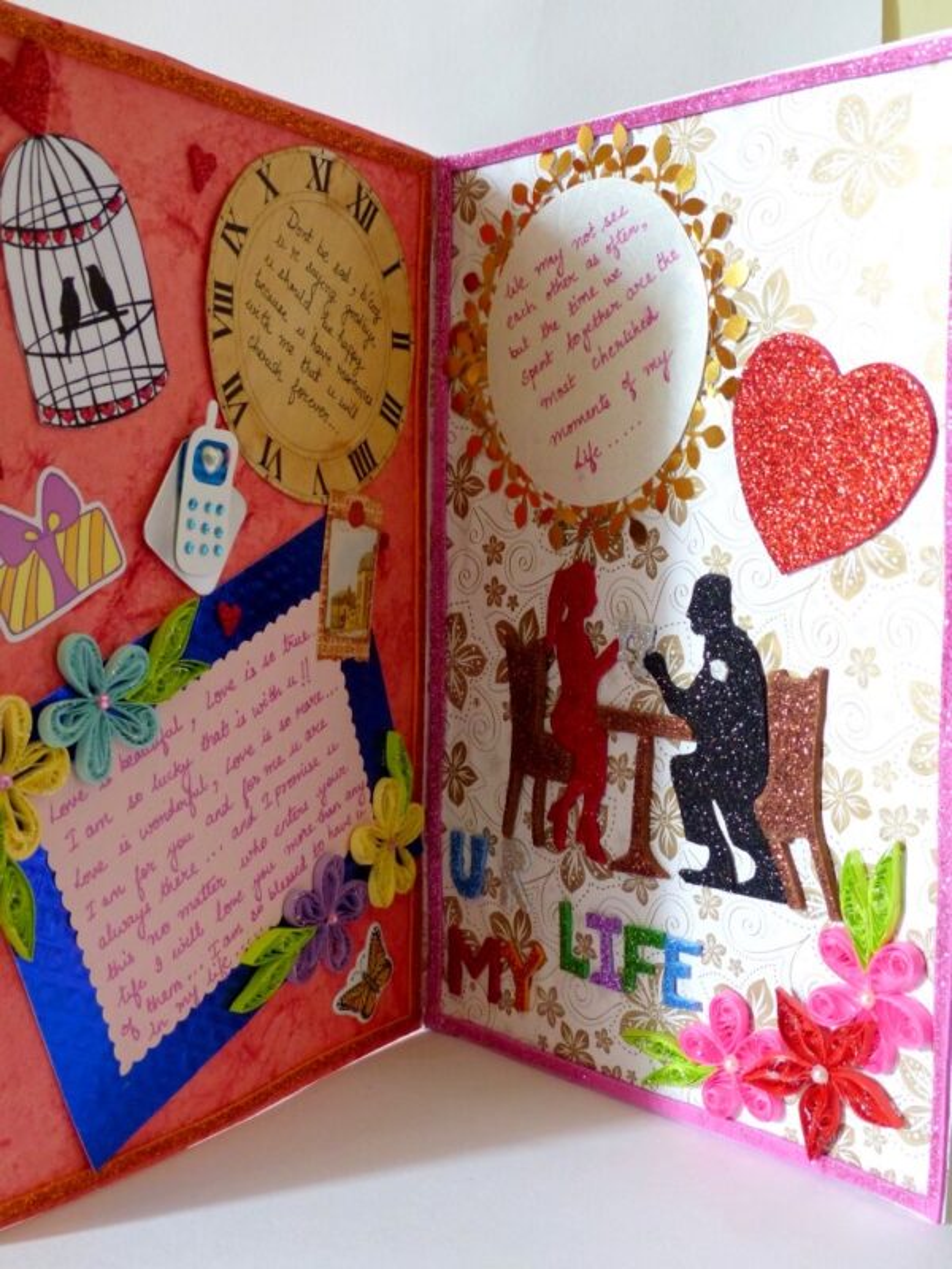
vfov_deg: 45.8
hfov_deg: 35.1
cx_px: 476
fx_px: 1503
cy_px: 634
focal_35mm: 41
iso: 400
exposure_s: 1/40
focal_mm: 7.4
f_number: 2.8
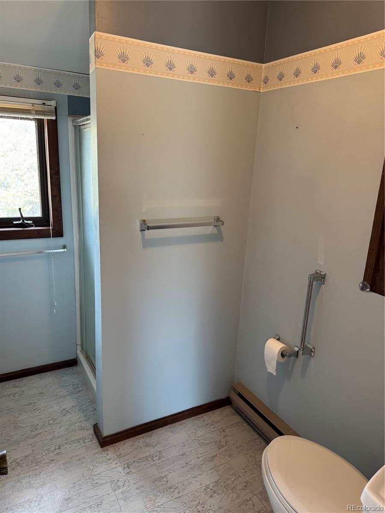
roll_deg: -2.2
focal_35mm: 24
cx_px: 192
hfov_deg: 56.8
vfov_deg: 71.6
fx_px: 356
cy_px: 256
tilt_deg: -15.4
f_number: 1.78
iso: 200
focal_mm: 6.76
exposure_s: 1/60
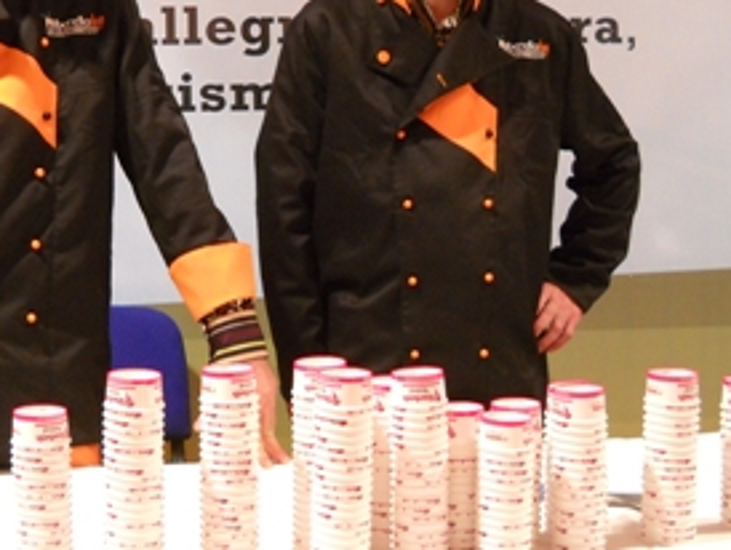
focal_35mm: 67
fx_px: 1416
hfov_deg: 28.8
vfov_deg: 21.9
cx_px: 245
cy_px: 176
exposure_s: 1/15
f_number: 3.1
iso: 400
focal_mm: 6.72
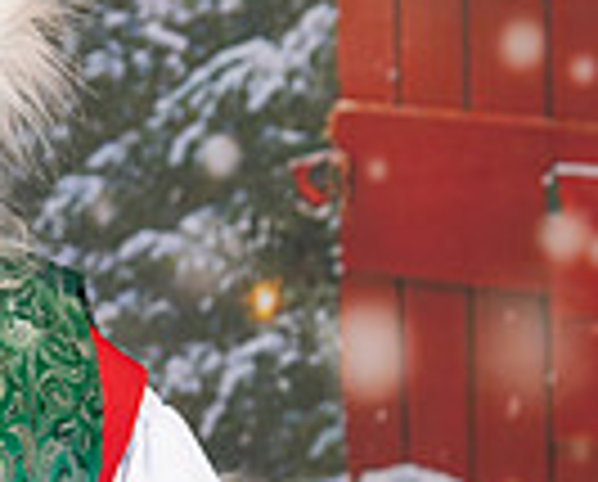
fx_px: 4700
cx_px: -427
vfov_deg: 5.8
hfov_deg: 7.1
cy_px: 446
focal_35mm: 265
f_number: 4.5
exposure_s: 1/200
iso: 1250
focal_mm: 65
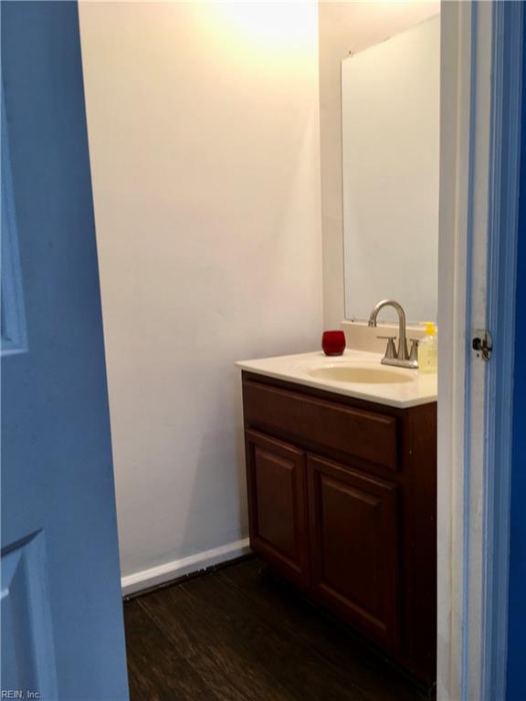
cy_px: 350
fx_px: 588
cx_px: 263
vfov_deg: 61.7
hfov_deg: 48.2
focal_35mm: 29
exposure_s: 1/30
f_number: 2.2
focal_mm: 4.15
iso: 25
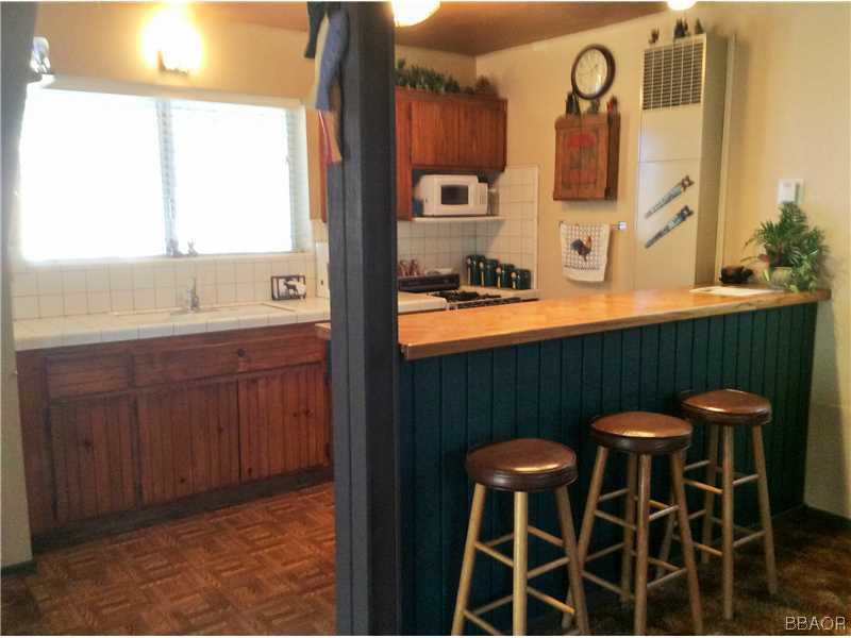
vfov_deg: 44.2
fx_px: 787
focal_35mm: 32
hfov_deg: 56.8
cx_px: 426
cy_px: 319
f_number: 2.4
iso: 80
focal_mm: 3.3
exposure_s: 1/24
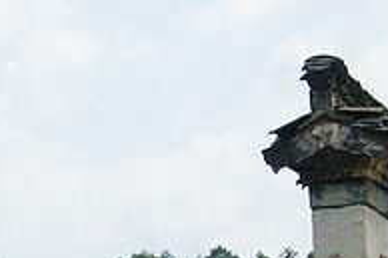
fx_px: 2391
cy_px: 358
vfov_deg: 6.1
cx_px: -136
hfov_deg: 9.1
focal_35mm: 222
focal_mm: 28
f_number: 11
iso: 200
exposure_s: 1/640
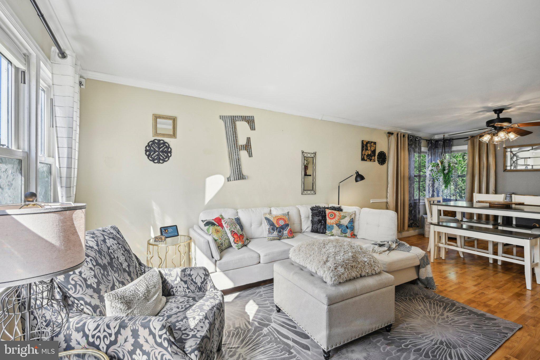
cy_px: 180
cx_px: 270
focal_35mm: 16
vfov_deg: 75.5
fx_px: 232
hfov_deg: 98.5
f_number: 8
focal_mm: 15.5
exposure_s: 1/125
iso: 800
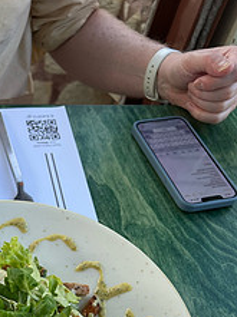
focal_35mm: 53
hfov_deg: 25.9
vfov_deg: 33.2
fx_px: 485
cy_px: 317
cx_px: -4
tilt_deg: -58.5
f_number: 1.5
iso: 50
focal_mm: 5.7
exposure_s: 1/414
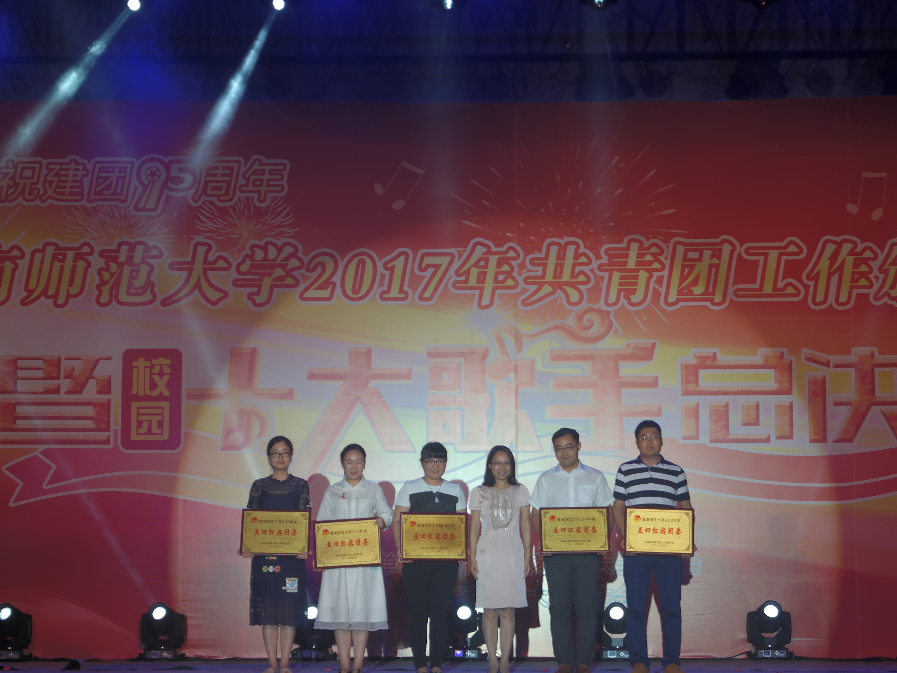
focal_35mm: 90
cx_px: 458
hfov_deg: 21.8
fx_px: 2332
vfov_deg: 16.4
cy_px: 330
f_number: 5.6
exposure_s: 1/125
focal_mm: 50
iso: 200
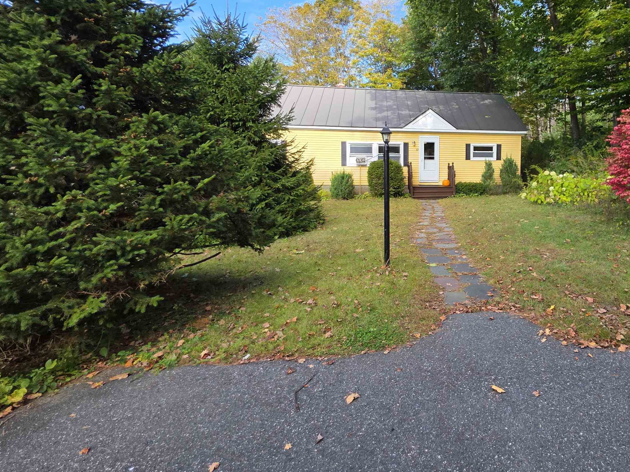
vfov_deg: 70.6
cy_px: 181
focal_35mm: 18
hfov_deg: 83.9
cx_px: 434
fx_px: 328
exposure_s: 1/566
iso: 40
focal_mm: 2.2
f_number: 1.9
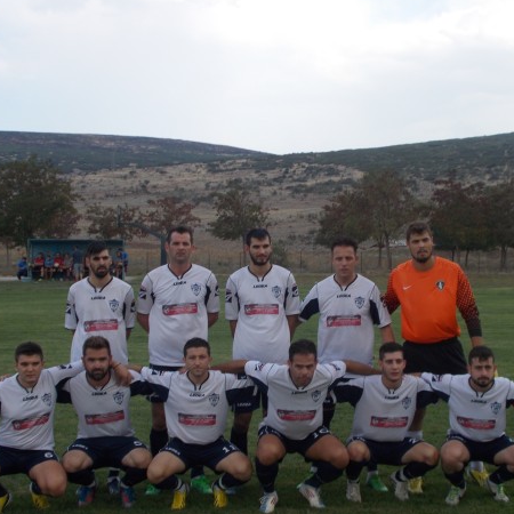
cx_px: 271
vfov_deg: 30.0
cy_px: 254
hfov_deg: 30.0
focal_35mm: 57
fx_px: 958
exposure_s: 1/250
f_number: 4.2
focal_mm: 7.9
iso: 80
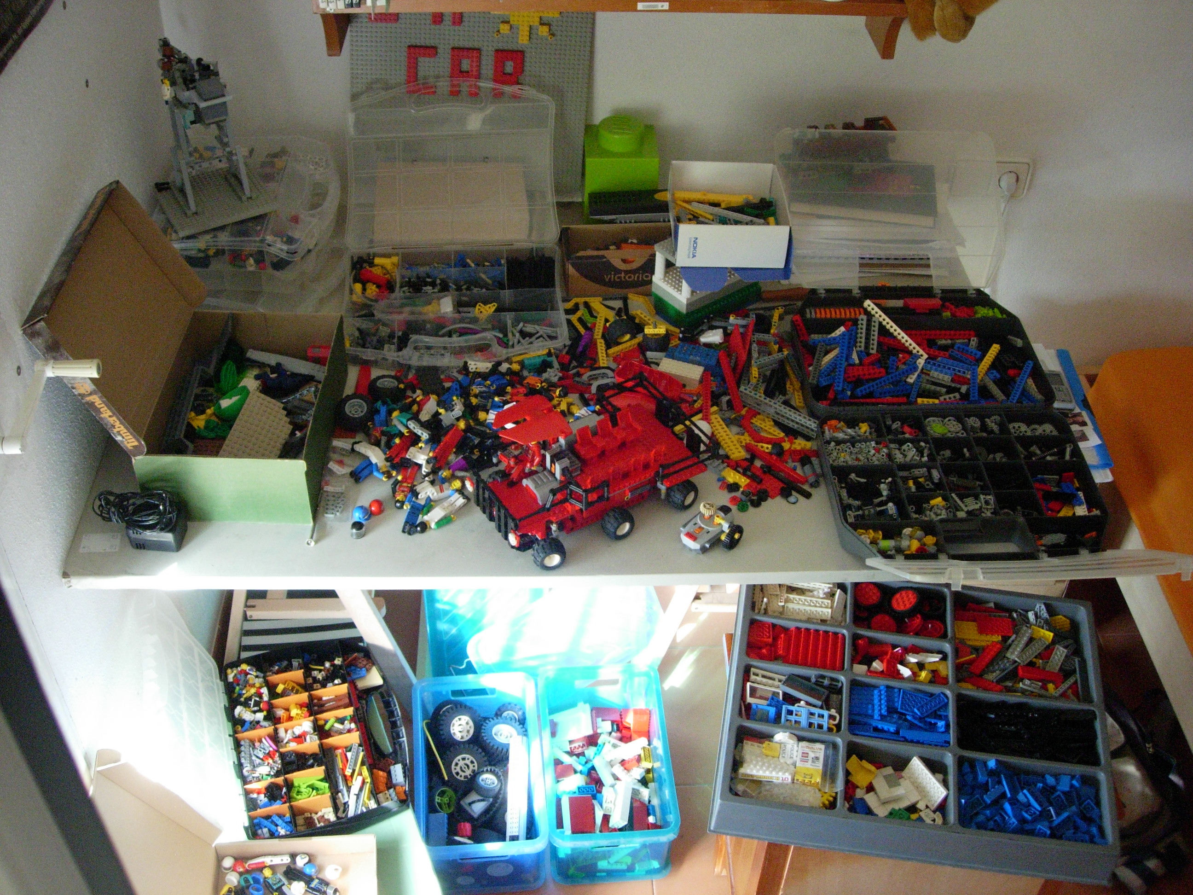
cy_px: 448
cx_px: 596
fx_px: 1310
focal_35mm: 38
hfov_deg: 49.0
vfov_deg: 37.7
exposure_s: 1/82.9
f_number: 2.8
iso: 400
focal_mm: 7.8
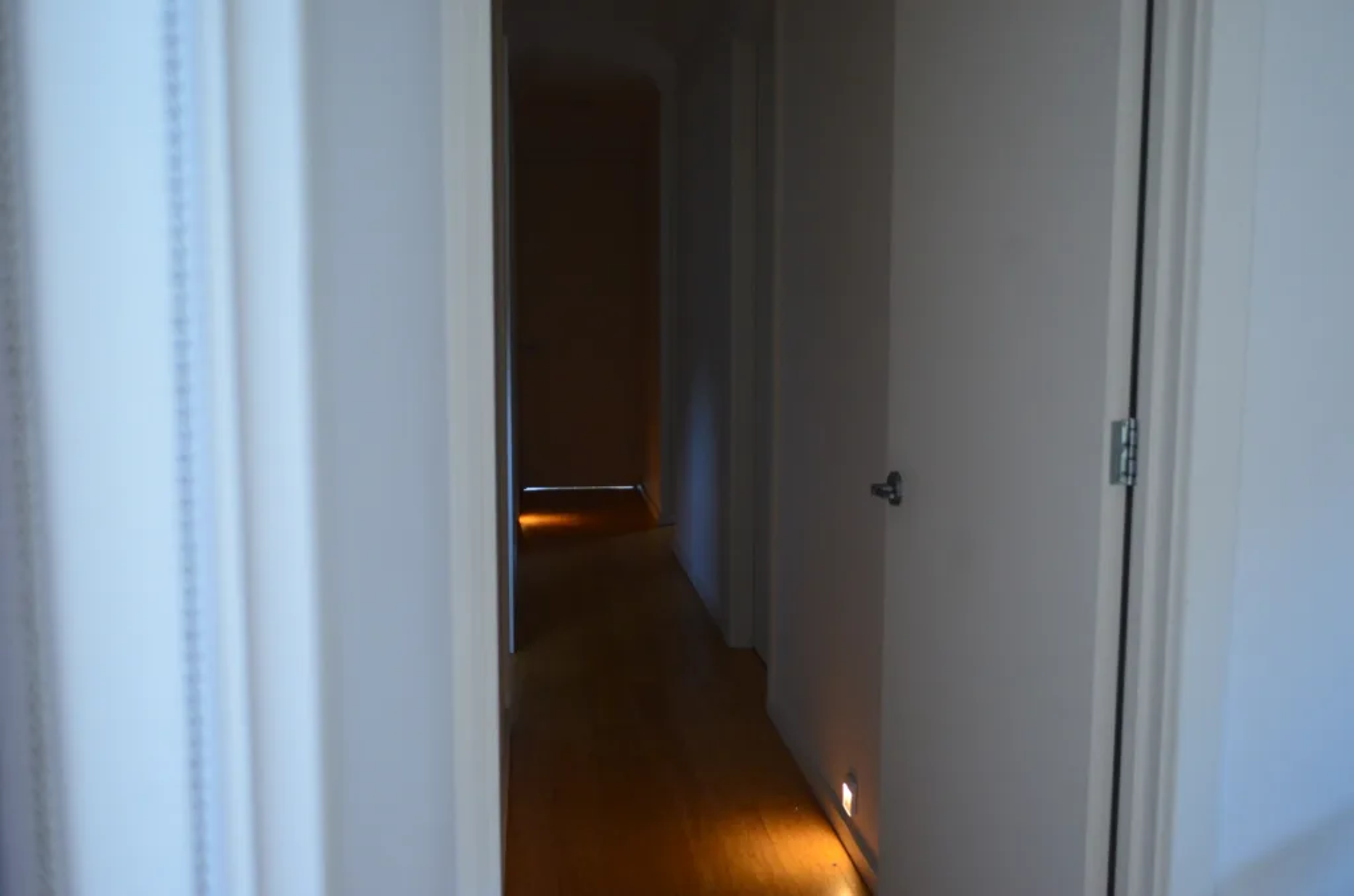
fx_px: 1351
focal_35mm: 36
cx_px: 677
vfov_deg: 36.7
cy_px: 448
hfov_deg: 53.2
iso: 1400
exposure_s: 1/30
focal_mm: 24
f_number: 4
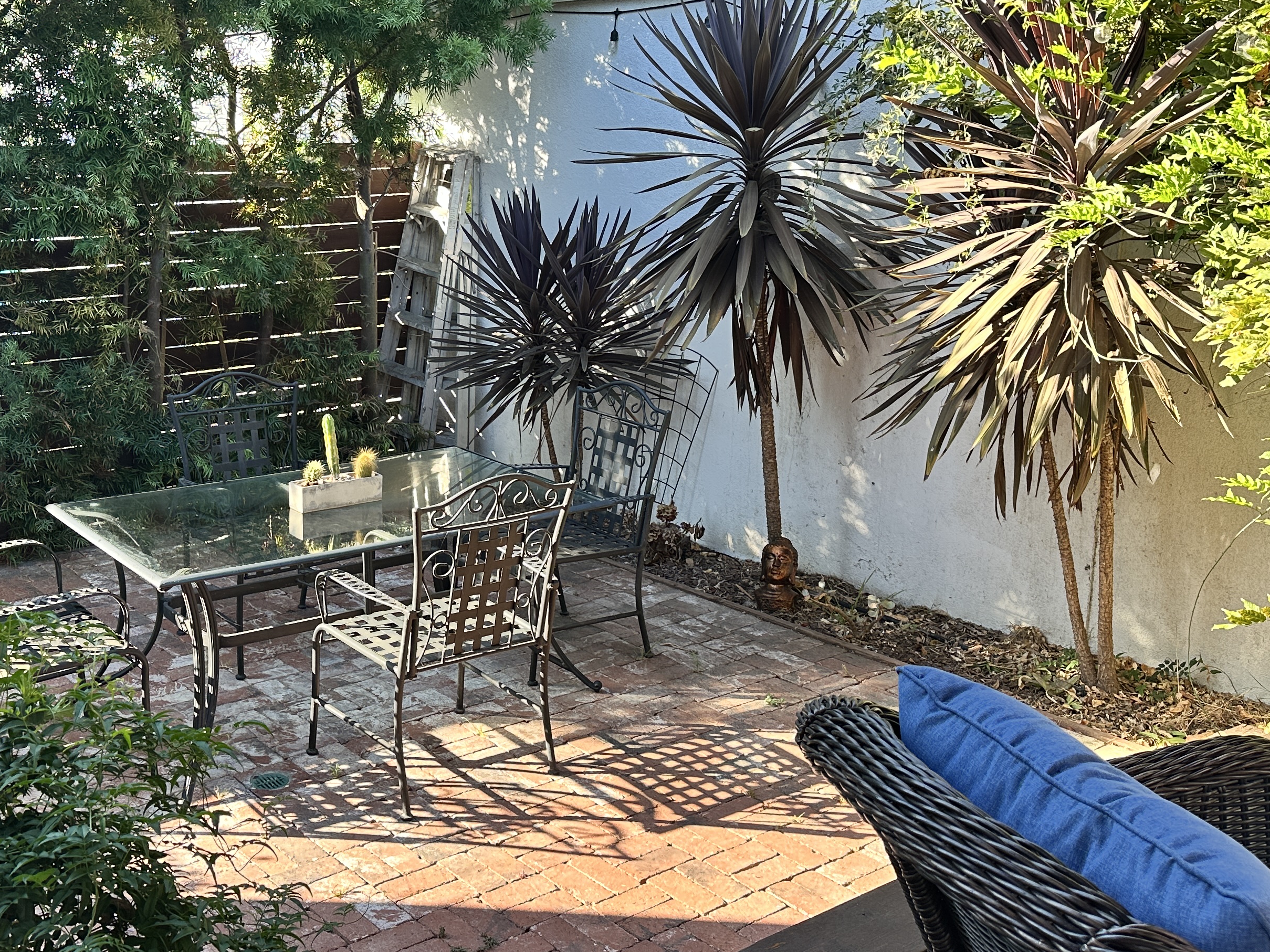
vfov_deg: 35.9
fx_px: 1467
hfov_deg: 46.2
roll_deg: +0.0
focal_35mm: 40
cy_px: 402
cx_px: 440
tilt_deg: -10.4
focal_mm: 6.86
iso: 80
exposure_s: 1/319
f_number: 1.78
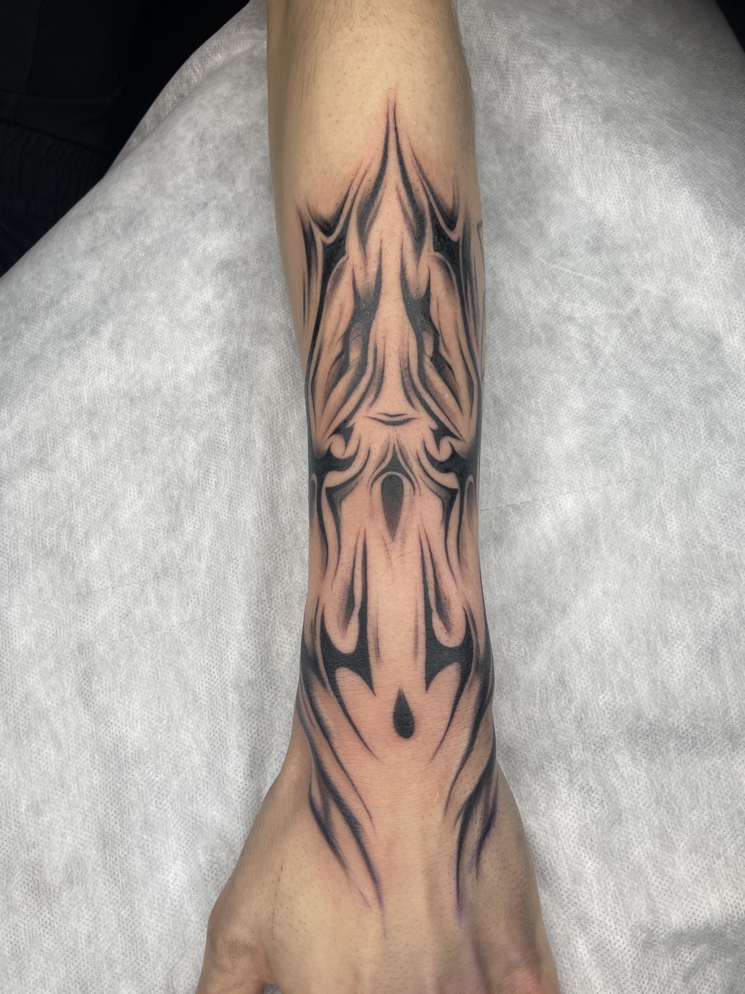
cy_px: 497
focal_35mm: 26
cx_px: 372
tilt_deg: -66.6
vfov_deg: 67.3
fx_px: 746
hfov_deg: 53.1
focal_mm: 4.2
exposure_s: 1/171
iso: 32
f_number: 1.6
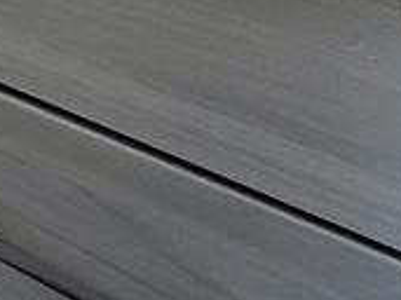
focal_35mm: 84
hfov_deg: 12.9
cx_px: -692
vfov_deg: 13.0
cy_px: -431
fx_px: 972
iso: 80
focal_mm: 2.22
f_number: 2.2
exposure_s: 1/120
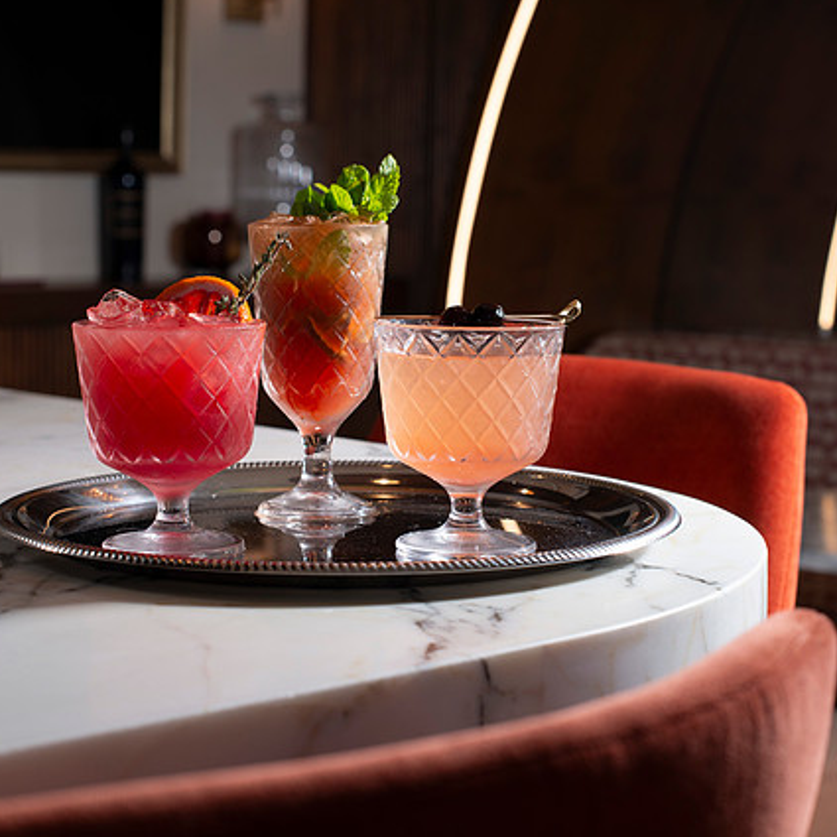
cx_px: 430
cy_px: 431
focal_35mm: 68
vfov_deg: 25.4
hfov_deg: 25.4
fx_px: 1860
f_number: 5.6
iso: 200
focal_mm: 50
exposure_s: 1/250
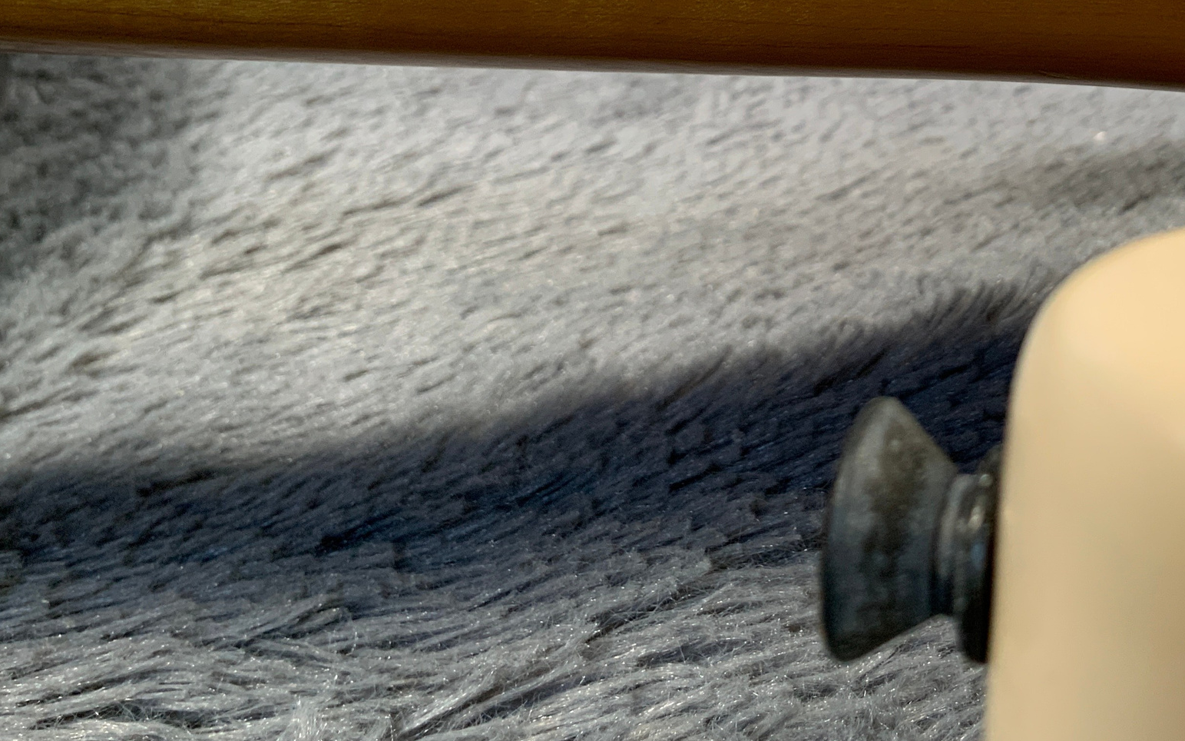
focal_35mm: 51
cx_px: 827
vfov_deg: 24.6
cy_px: 67
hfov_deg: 38.9
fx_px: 1647
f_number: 1.8
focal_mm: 3
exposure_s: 1/52
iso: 32
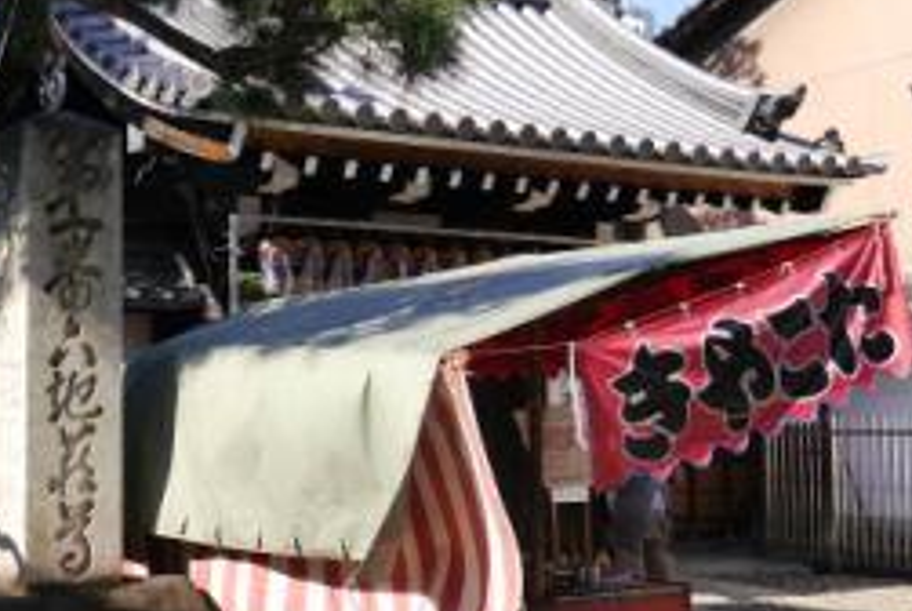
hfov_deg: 30.7
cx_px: 127
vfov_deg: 21.6
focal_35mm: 63
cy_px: 335
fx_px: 1598
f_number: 6.3
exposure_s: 1/250
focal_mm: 17
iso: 160
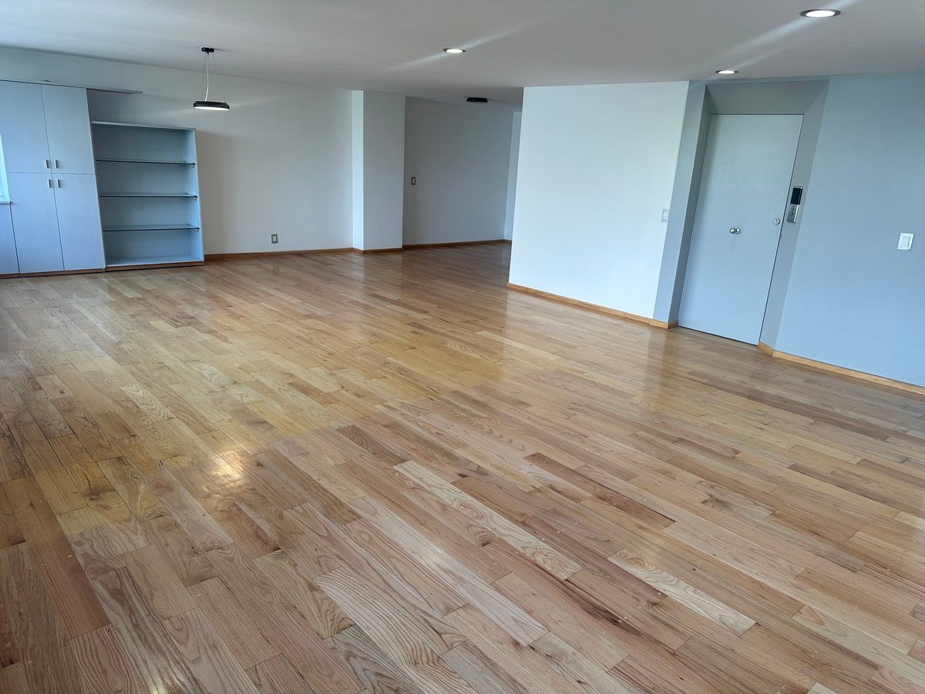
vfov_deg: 56.8
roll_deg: -3.5
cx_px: 462
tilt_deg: -16.5
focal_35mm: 24
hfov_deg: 71.6
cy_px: 347
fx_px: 641
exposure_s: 1/150
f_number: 1.78
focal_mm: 6.86
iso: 64
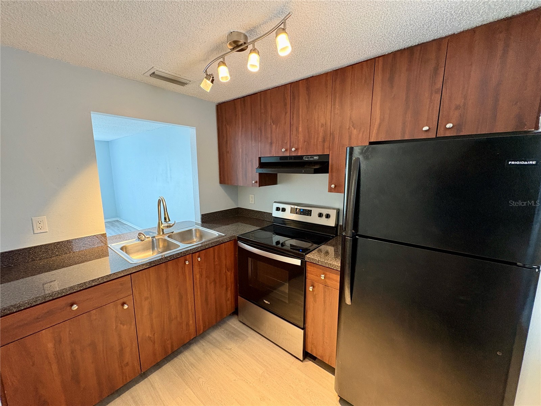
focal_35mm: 14
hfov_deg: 102.1
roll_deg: +1.0
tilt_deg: -10.2
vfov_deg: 85.7
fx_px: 219
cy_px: 203
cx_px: 270
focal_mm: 2.22
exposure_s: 1/60
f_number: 2.2
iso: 500
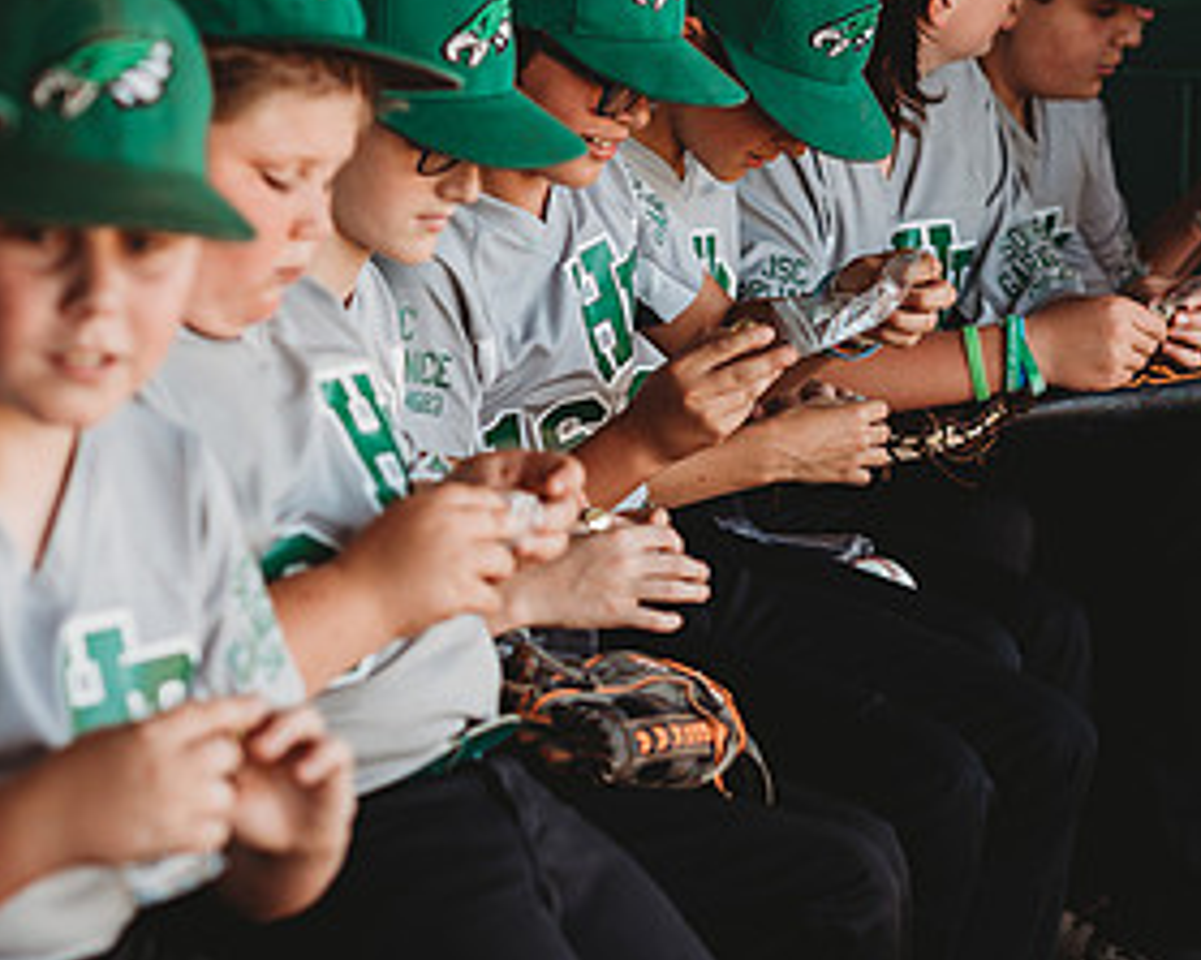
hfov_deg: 11.6
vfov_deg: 9.3
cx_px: 659
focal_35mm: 166
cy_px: 626
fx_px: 5898
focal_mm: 85
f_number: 2.8
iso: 200
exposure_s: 1/250
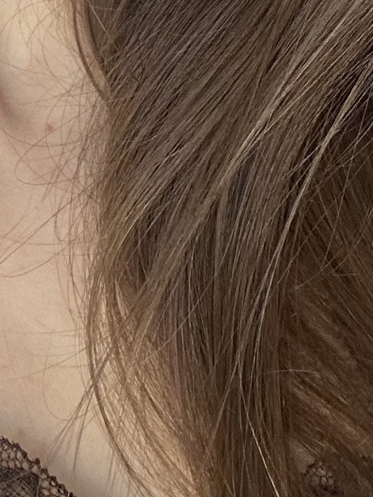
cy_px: -398
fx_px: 1623
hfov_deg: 13.1
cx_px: 100
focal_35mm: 113
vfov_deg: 15.1
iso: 80
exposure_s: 1/89
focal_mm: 2.69
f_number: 1.9
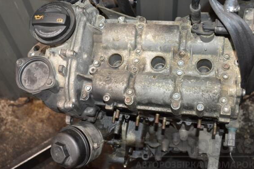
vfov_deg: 29.8
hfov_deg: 43.6
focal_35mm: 45
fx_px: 317
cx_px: 127
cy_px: 86
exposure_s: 1/60
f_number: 5
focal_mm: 28
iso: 800
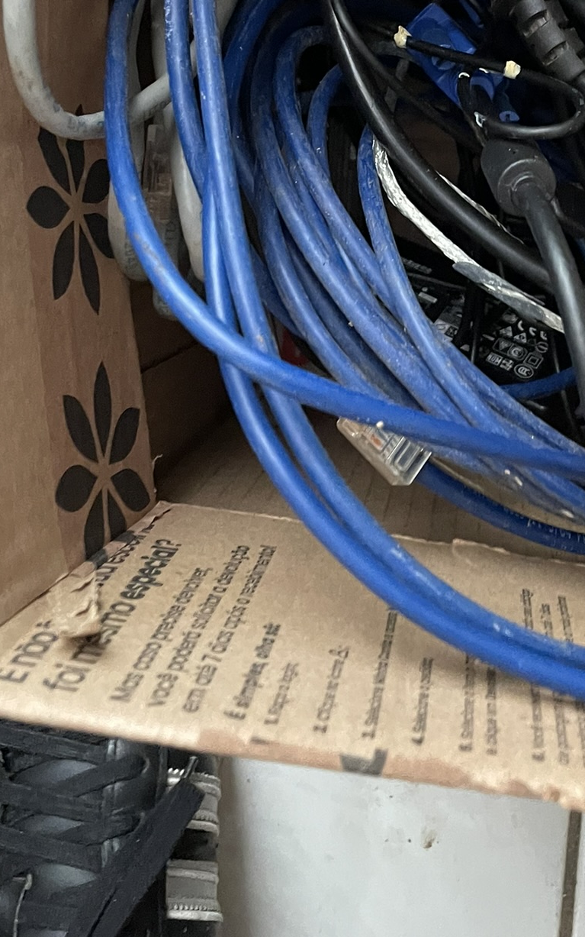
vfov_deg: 41.2
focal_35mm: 46
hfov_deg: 27.3
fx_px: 1173
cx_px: 493
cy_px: 159
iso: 640
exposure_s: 1/31
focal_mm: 4.2
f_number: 1.6
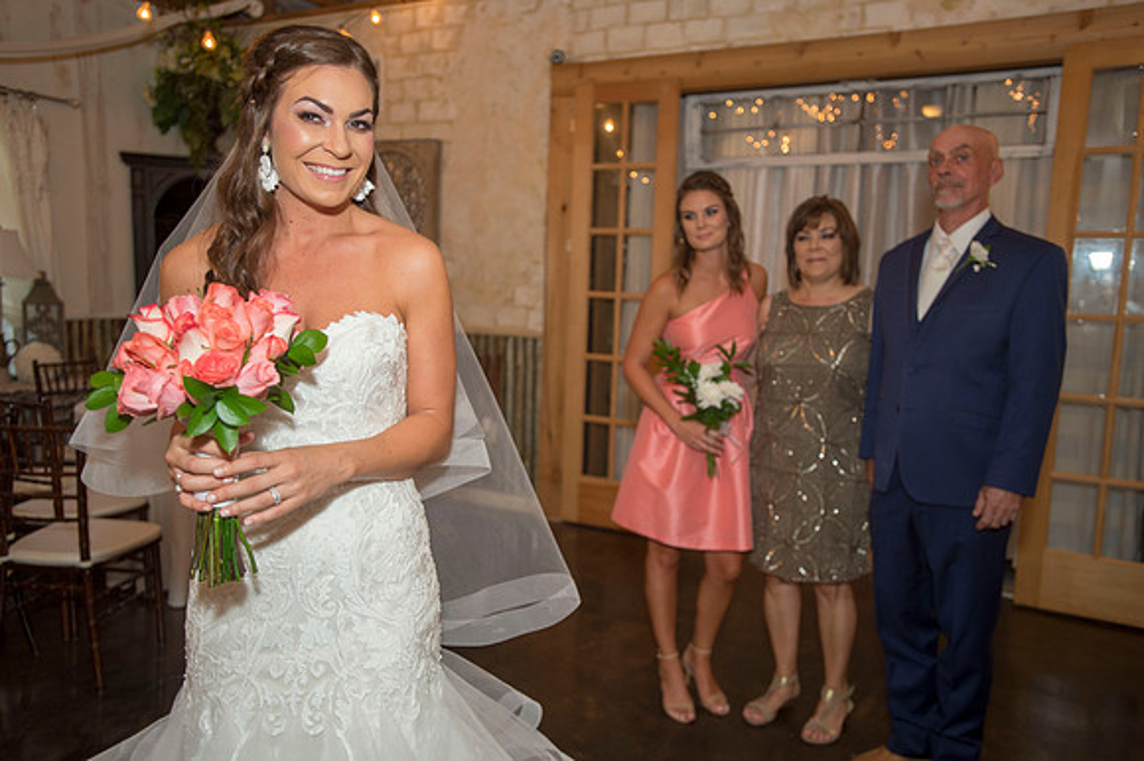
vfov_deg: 46.4
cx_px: 572
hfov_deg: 65.5
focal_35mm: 28
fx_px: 889
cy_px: 380
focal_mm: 28
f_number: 2.8
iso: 640
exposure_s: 1/80
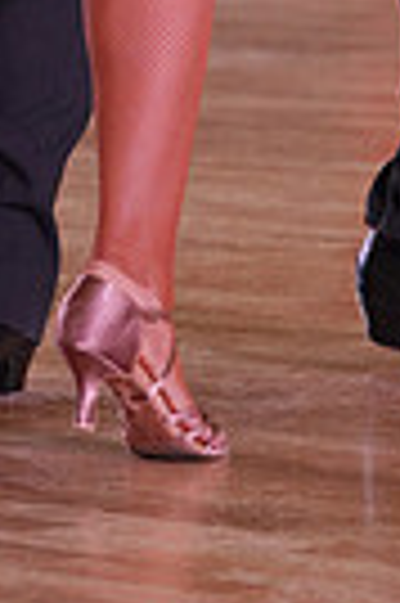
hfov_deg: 3.0
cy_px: -508
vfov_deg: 4.4
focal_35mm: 459
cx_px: 254
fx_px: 7669
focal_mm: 106
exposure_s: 1/500
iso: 2000
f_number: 4
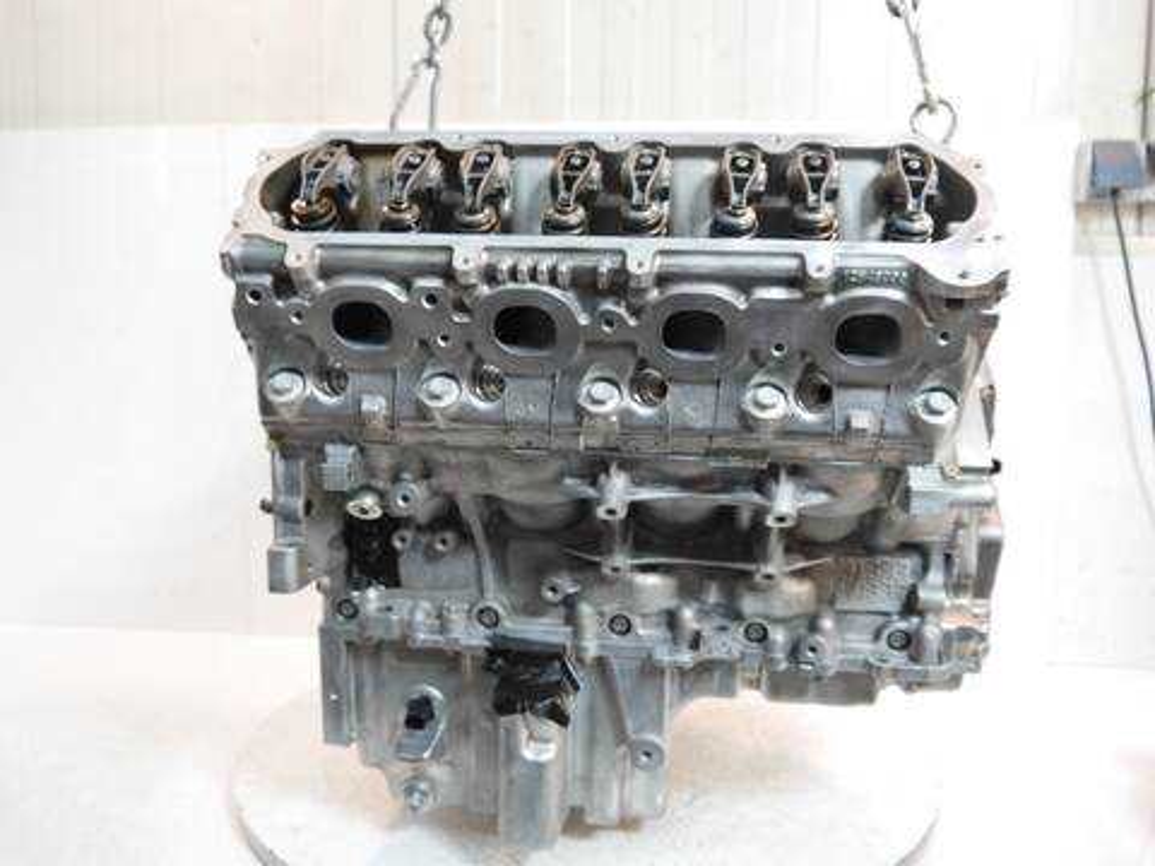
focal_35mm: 28
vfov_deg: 49.7
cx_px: 578
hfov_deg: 63.4
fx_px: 934
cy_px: 433
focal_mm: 14
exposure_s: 1/60
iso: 640
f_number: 3.5
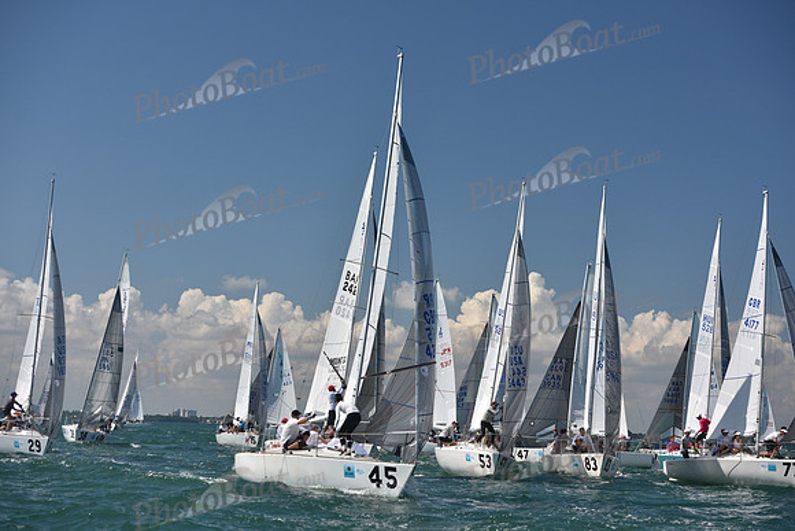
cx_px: 398
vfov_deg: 19.5
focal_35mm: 70
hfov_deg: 28.8
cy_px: 266
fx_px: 1546
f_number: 5
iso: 250
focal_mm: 70
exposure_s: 1/1250
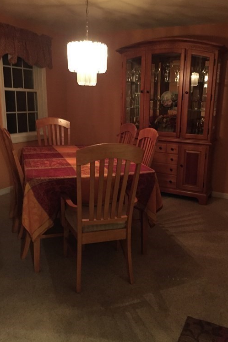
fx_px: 294
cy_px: 167
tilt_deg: -11.6
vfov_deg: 60.3
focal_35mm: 31
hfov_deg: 42.2
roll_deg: +0.1
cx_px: 130
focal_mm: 4.15
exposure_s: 1/15
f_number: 2.2
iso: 1000
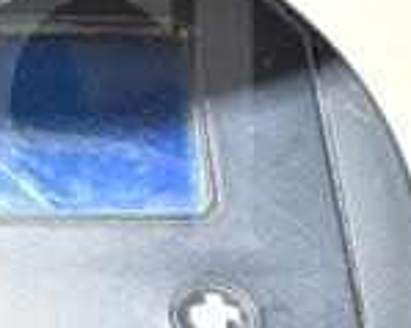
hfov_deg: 14.9
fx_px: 1544
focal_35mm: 127
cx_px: 14
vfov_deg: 12.1
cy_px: 189
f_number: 4.5
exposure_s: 1/80
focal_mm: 22
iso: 1600
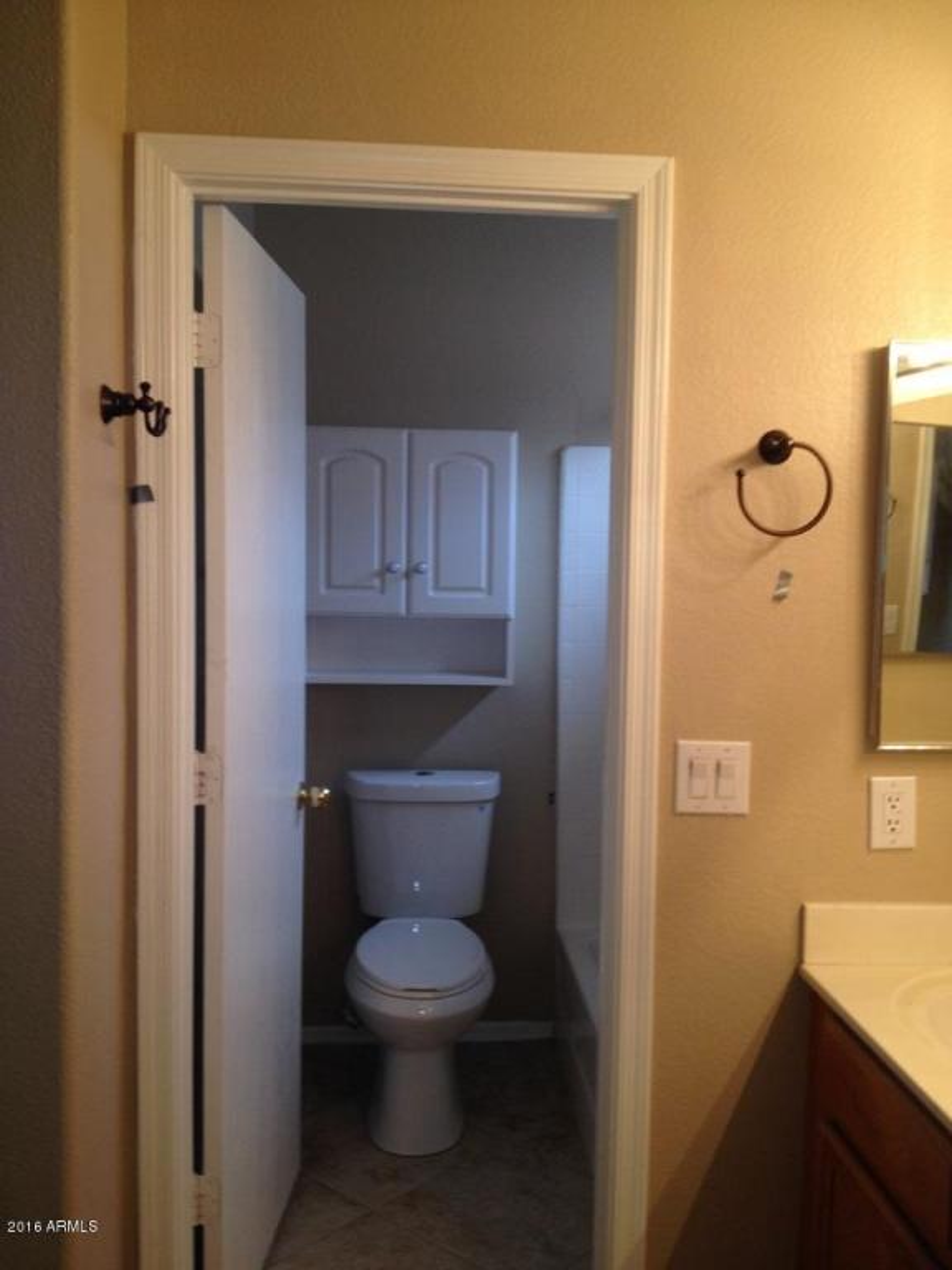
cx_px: 476
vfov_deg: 52.6
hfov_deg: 40.7
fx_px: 1283
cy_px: 635
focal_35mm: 35
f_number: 2.4
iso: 50
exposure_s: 1/22
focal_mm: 4.28
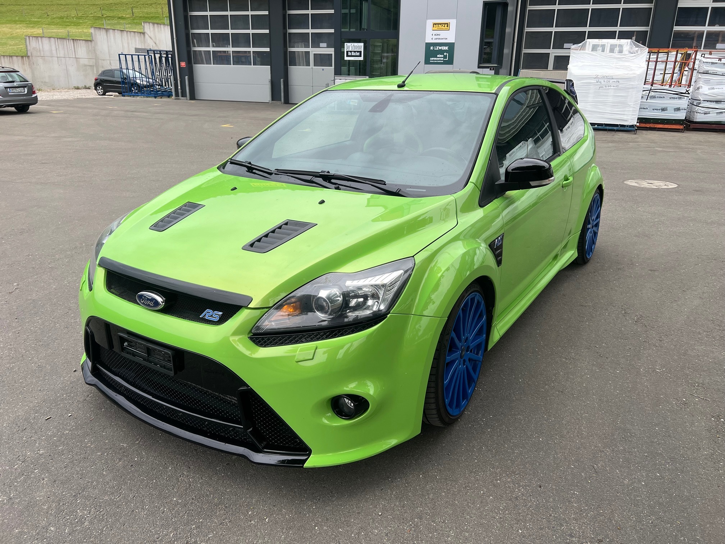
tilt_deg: -19.9
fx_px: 545
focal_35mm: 26
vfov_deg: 53.1
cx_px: 362
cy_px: 272
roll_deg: -0.8
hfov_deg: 67.3
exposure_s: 1/820
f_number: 1.5
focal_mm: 5.7
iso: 50
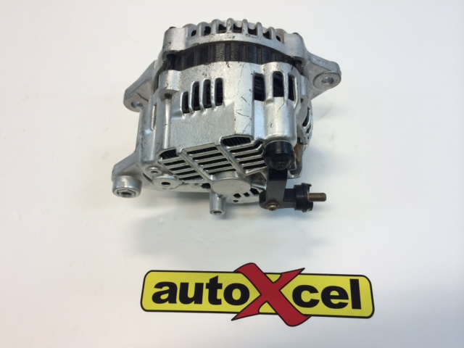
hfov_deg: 60.0
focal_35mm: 30
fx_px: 402
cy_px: 174
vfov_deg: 46.8
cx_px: 232
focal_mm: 4.12
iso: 40
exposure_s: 1/33
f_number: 2.2
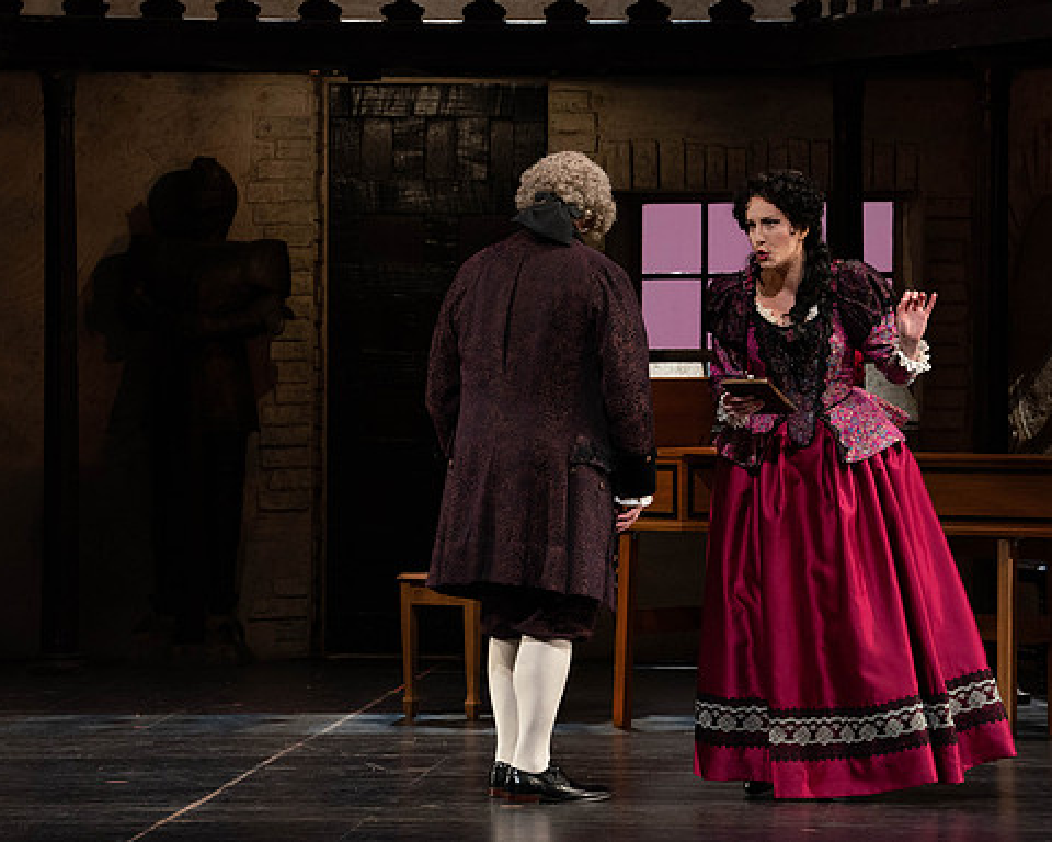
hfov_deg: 8.5
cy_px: 422
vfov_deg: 6.8
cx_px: 539
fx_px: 7068
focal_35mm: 227
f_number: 8
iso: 3200
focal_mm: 200
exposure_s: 1/250
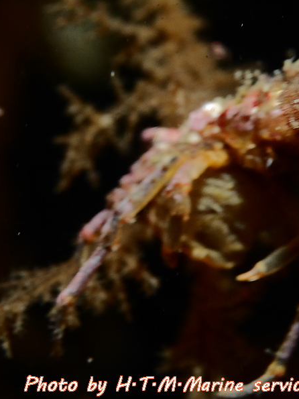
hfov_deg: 12.2
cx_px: 228
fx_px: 1394
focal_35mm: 121
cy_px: 200
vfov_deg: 16.3
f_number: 11
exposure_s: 1/100
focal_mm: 45
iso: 2000
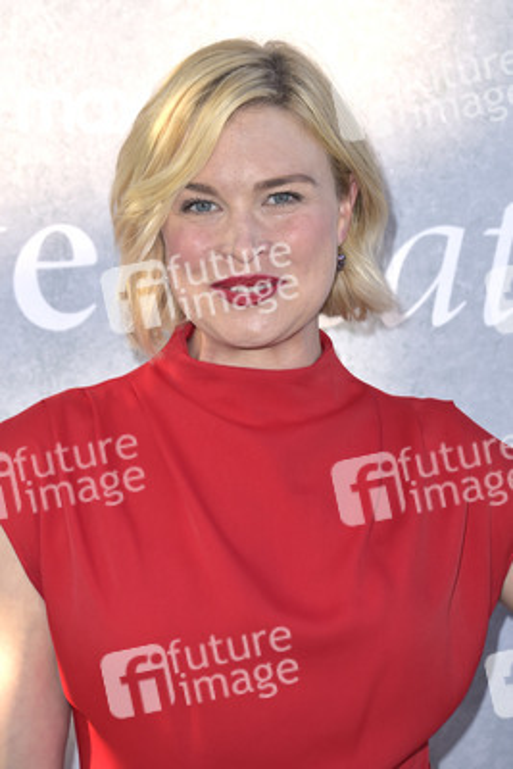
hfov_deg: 8.6
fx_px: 3417
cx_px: 256
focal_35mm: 160
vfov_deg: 12.8
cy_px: 384
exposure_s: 1/250
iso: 250
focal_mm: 160
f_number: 6.3
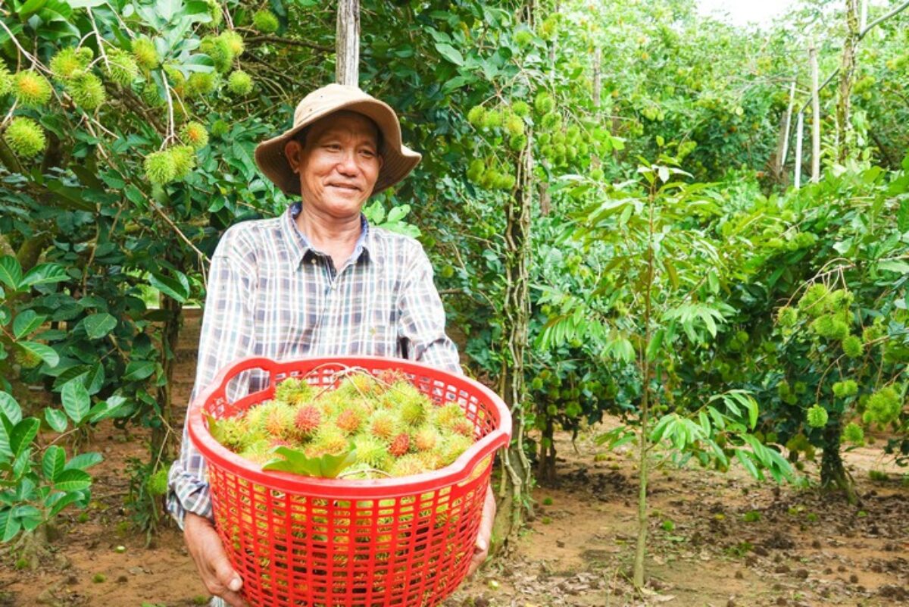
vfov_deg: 40.0
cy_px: 304
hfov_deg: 57.2
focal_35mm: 33
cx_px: 454
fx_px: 834
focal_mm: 12.04
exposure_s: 1/250
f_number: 2.8
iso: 100
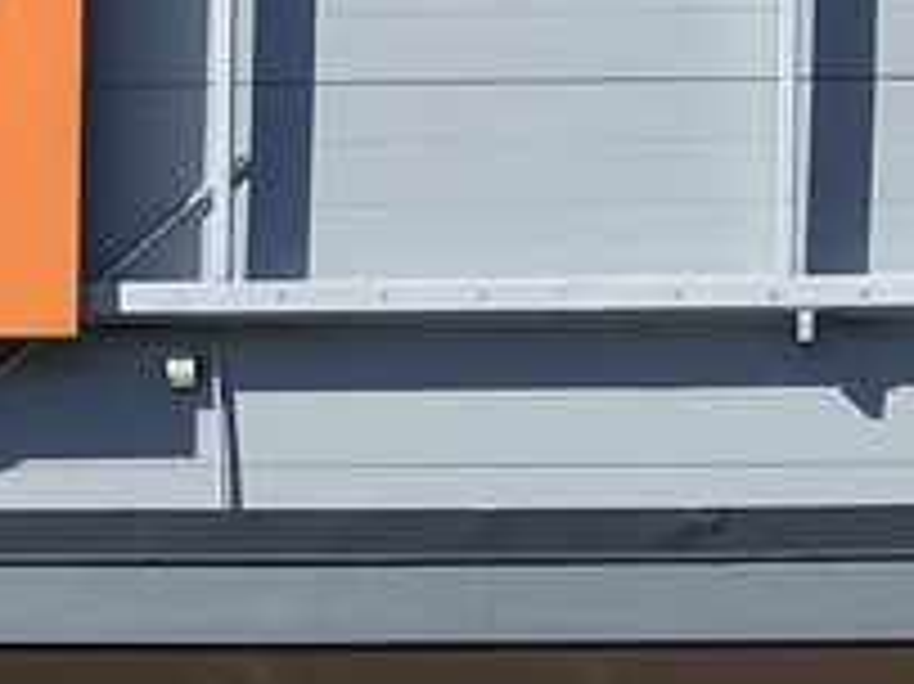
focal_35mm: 199
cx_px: 603
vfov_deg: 6.9
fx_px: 5251
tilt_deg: +2.2
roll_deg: +1.7
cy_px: 1908
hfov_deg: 9.9
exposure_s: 1/2857
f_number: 1.8
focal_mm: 3.99
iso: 32
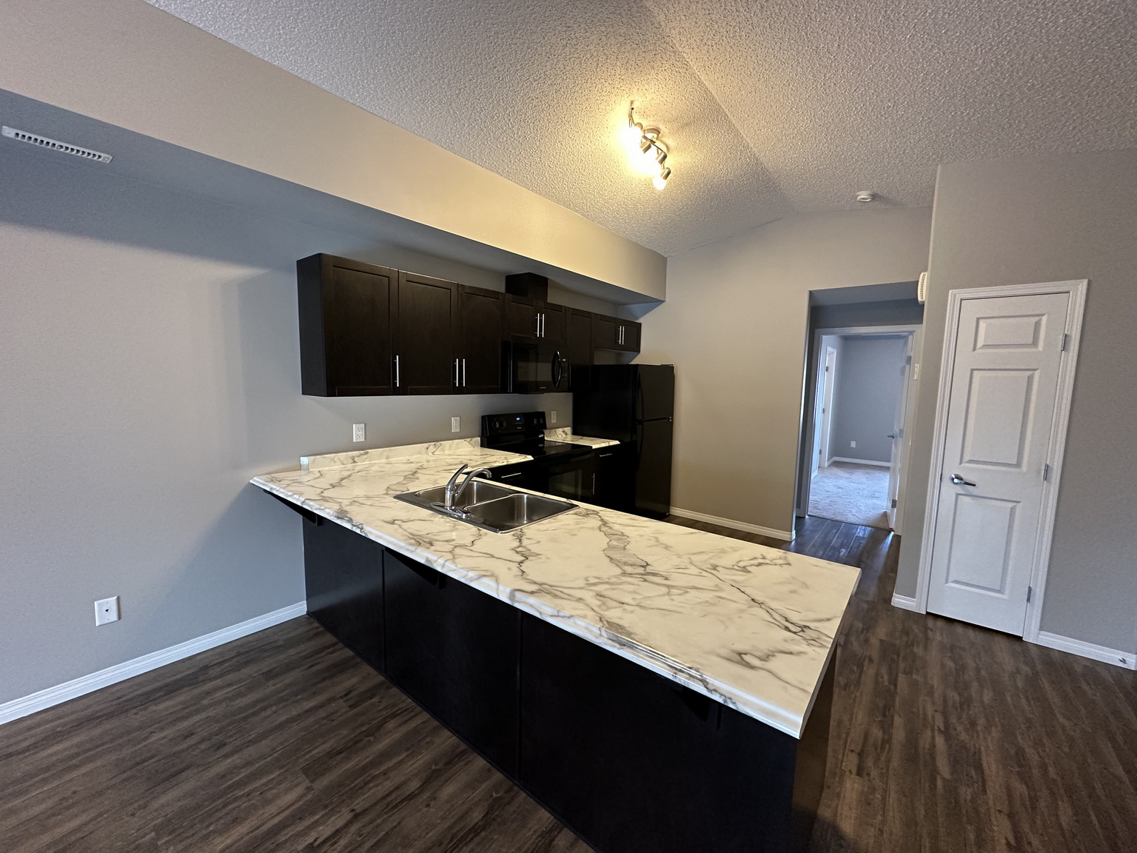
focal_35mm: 14
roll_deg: -1.1
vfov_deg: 85.7
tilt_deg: -4.7
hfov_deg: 102.1
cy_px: 426
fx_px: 460
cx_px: 568
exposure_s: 1/60
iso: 400
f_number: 2.2
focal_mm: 2.22
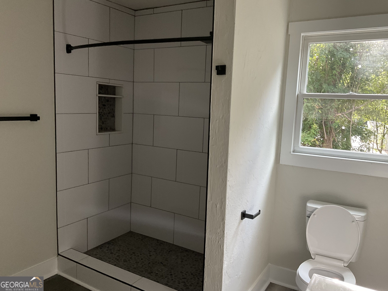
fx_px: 325
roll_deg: -2.8
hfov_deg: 61.7
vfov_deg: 48.2
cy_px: 146
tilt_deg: -8.8
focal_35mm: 29
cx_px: 194
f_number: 1.8
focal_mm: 3
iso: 64
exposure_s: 1/60
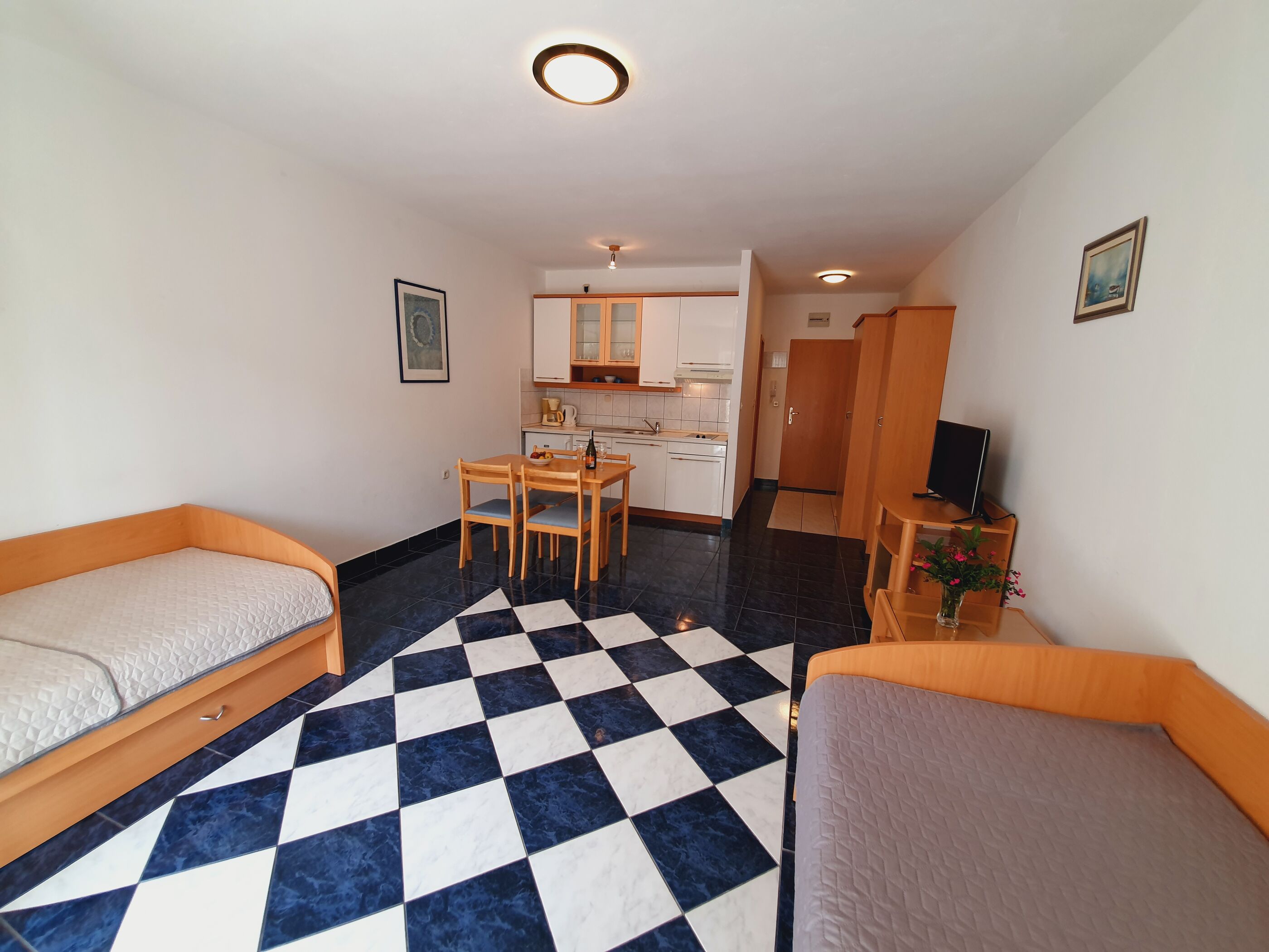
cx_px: 634
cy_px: 476
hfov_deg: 106.2
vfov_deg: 89.9
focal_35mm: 13
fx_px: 477
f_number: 2.2
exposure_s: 1/50
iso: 80
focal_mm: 1.8
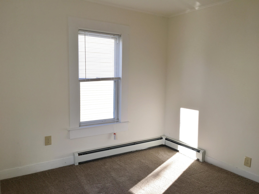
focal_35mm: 29
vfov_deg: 48.2
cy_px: 97
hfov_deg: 61.7
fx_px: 217
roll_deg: -0.5
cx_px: 130
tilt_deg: -6.4
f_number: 2.2
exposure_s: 1/155
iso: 25
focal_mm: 4.15
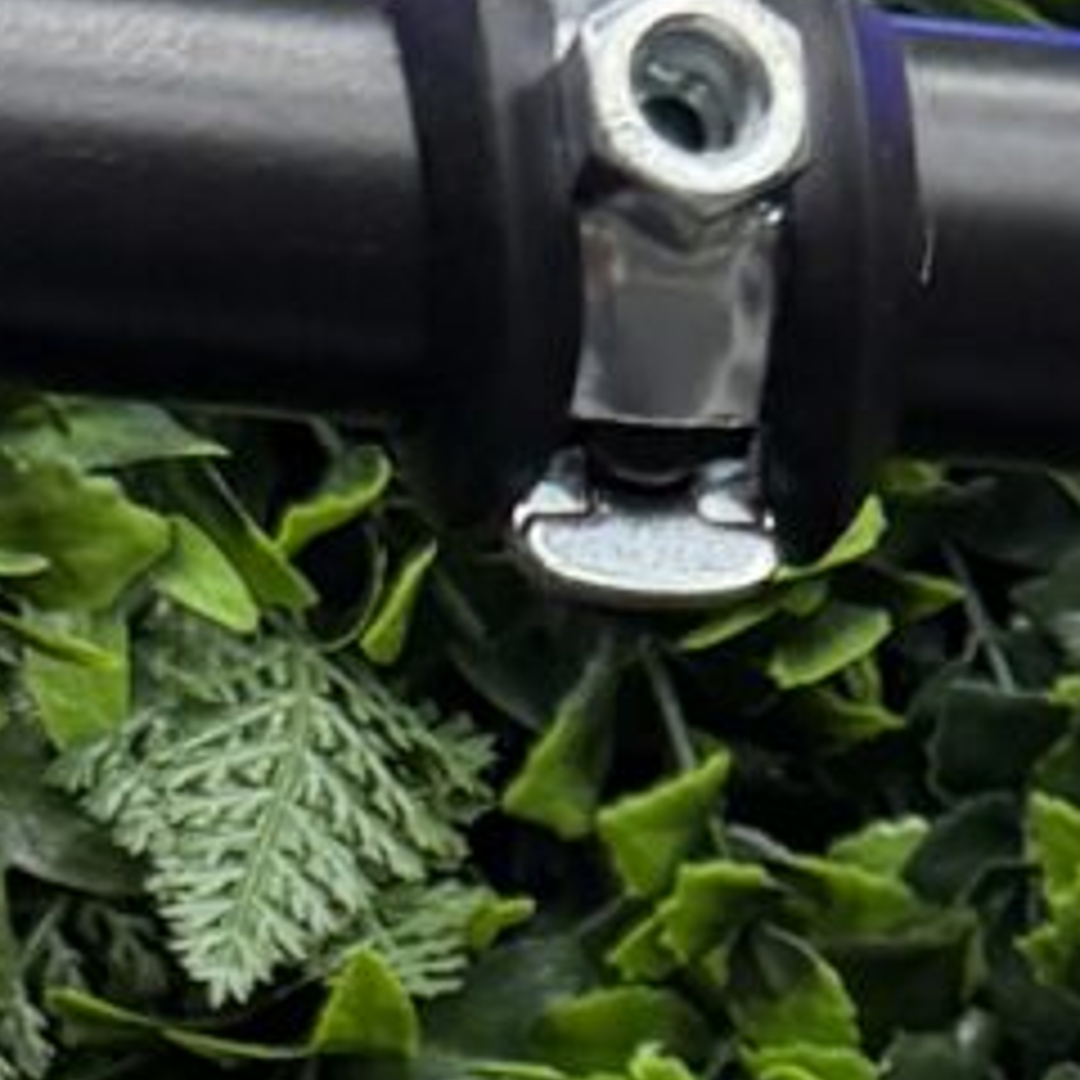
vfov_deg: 7.2
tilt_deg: -7.5
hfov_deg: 7.4
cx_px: 2200
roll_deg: -1.5
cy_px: 2786
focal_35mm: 226
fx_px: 7977
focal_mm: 6.76
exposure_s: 1/126
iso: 200
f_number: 1.78
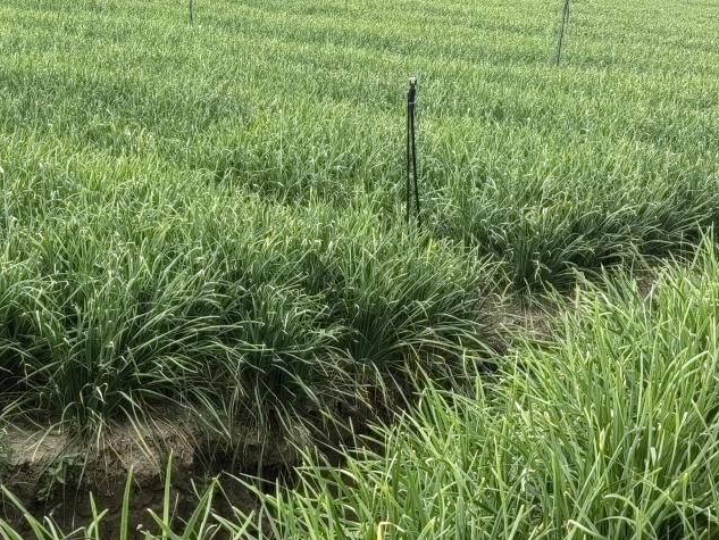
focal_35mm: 67
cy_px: 258
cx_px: 379
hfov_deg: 29.0
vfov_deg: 21.9
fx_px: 1392
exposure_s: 1/552
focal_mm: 5.52
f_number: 1.9
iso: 50
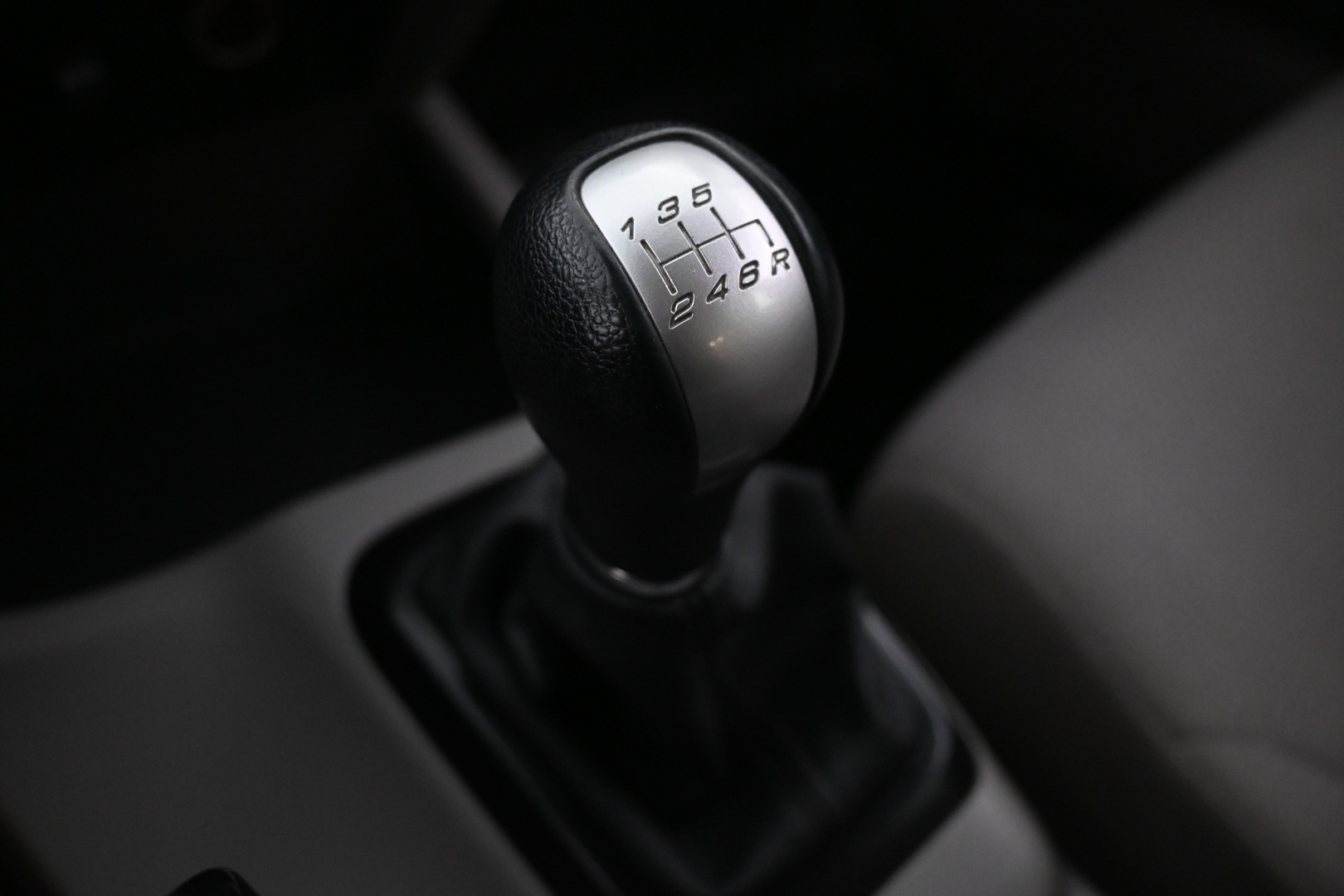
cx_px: 672
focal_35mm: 32
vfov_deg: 40.8
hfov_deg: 58.3
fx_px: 1204
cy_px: 448
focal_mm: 21.5
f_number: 4
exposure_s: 1/30
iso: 2200
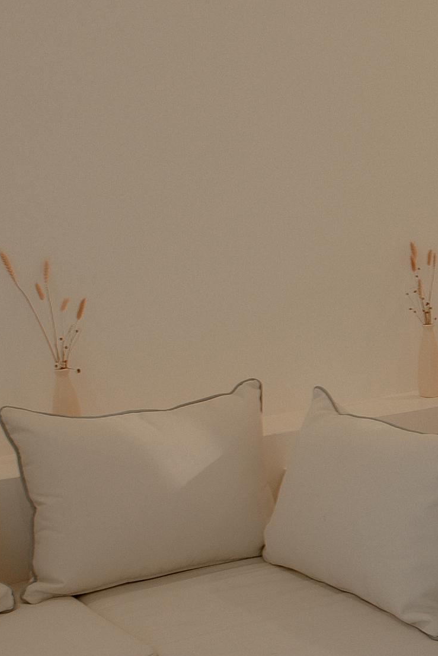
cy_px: 336
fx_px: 1257
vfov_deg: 29.2
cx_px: 518
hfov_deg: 18.8
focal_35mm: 69
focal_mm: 18
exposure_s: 1/40
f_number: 5
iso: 160
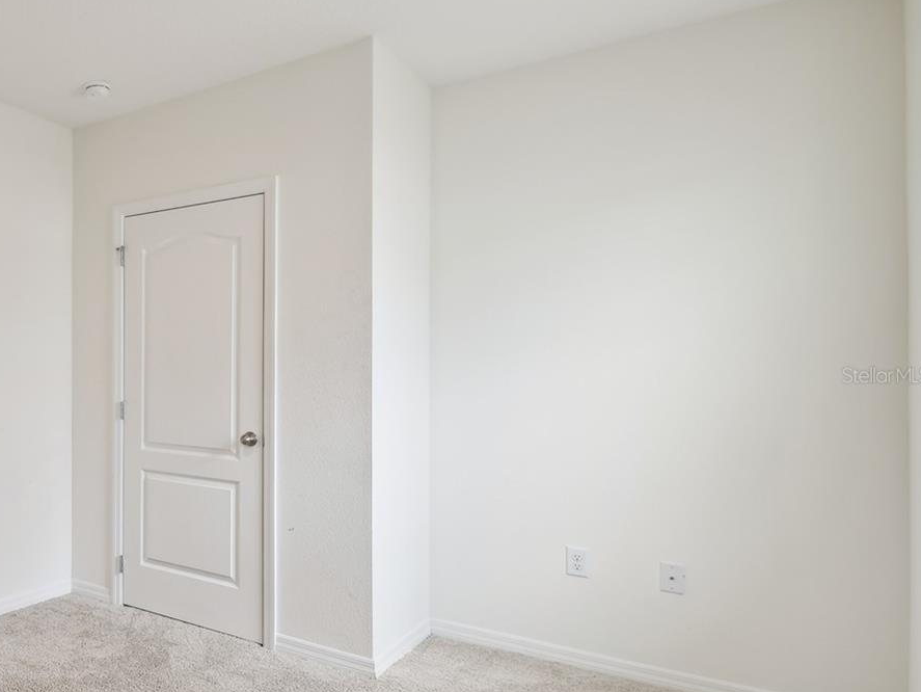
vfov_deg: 53.0
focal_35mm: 26
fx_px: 692
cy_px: 375
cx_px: 104
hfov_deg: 58.3
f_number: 7.1
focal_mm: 10
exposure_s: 1/20
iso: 100
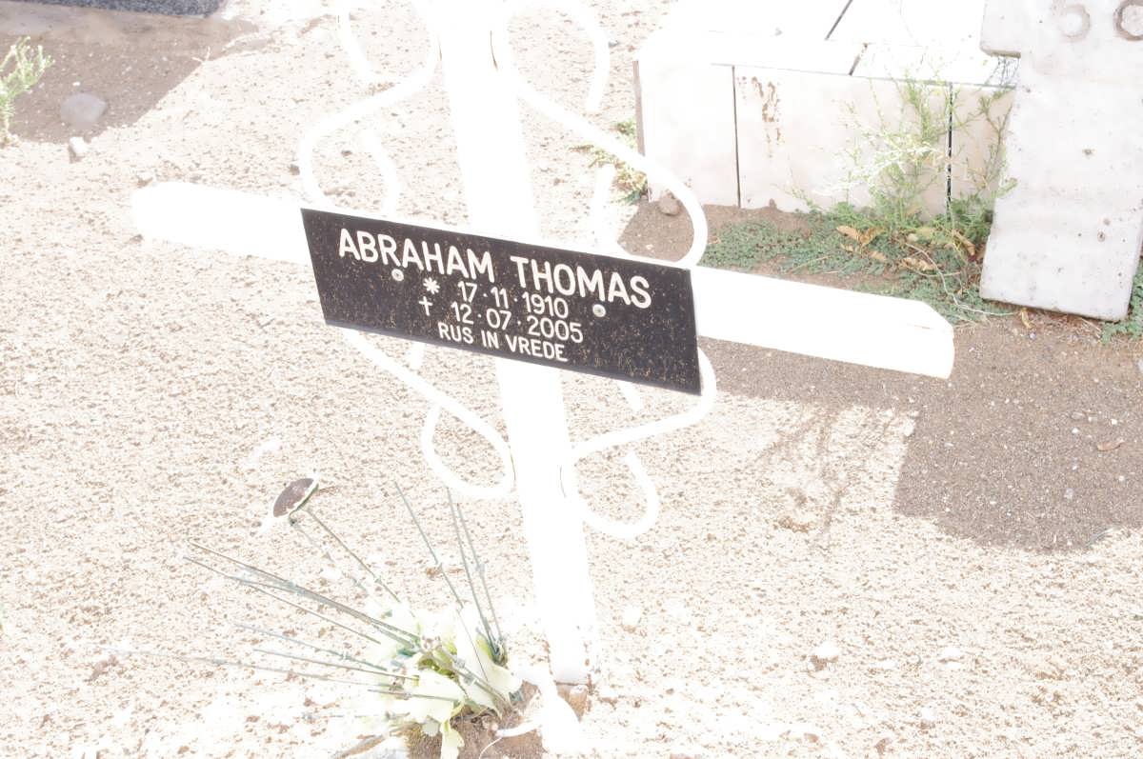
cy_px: 380
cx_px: 572
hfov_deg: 35.1
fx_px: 1808
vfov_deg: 23.7
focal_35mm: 57
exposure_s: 1/125
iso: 800
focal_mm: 37.5
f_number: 11
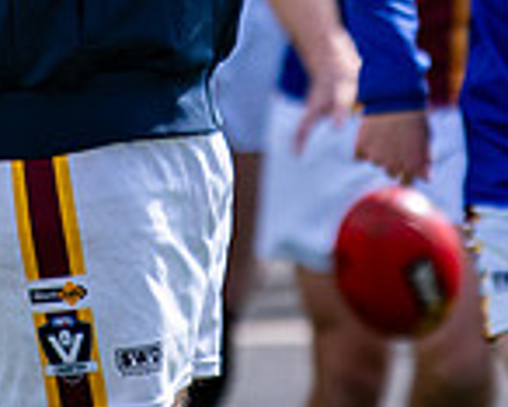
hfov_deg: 1.1
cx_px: 196
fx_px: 25456
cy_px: -430
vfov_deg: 0.9
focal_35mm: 1692
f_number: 2.8
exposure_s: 1/1600
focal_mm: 200
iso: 160
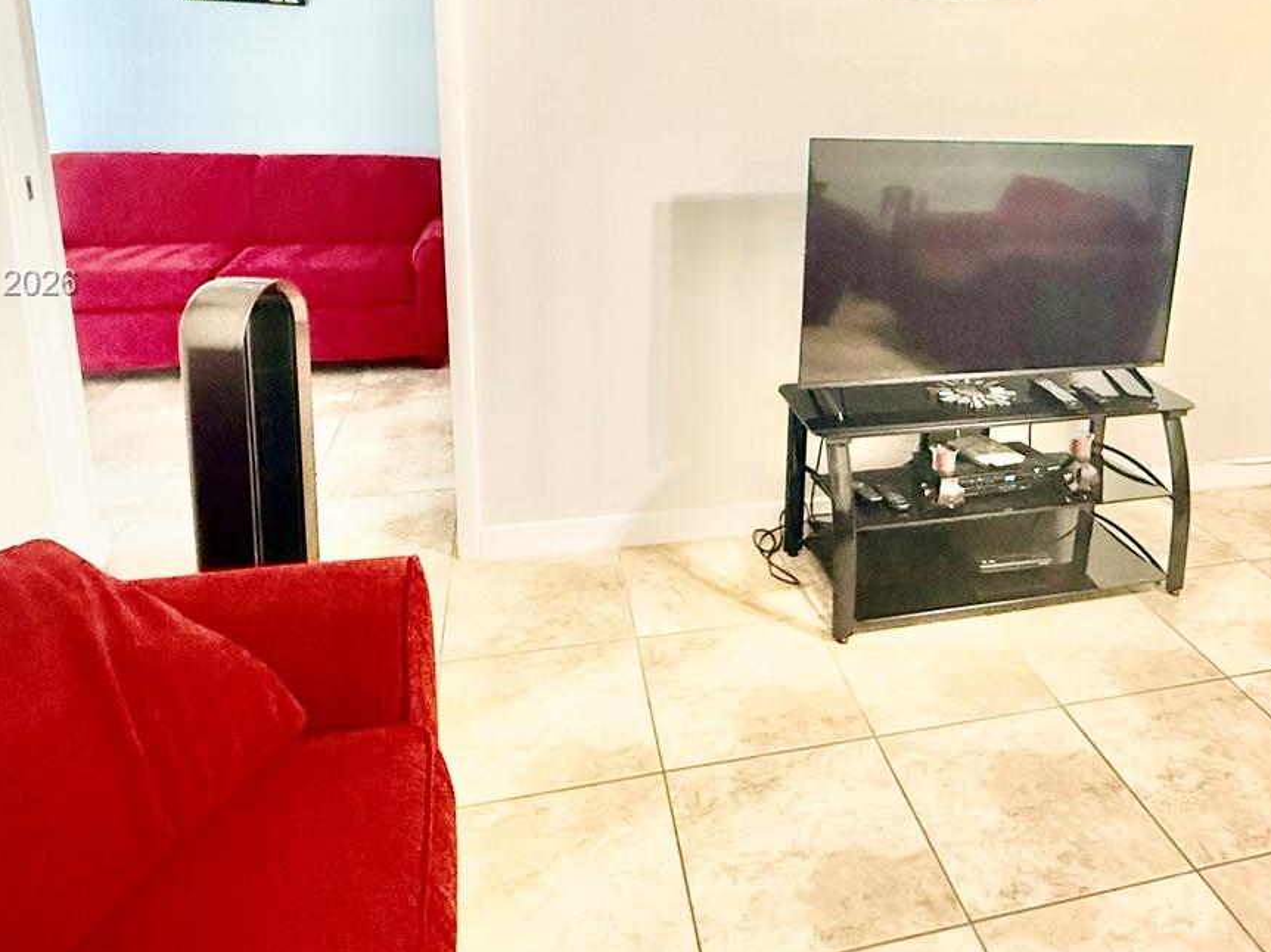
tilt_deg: -14.4
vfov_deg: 51.6
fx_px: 954
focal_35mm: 26
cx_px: 798
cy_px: 284
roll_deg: -2.2
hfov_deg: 66.3
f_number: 2.2
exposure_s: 1/60
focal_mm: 2.22
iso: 800
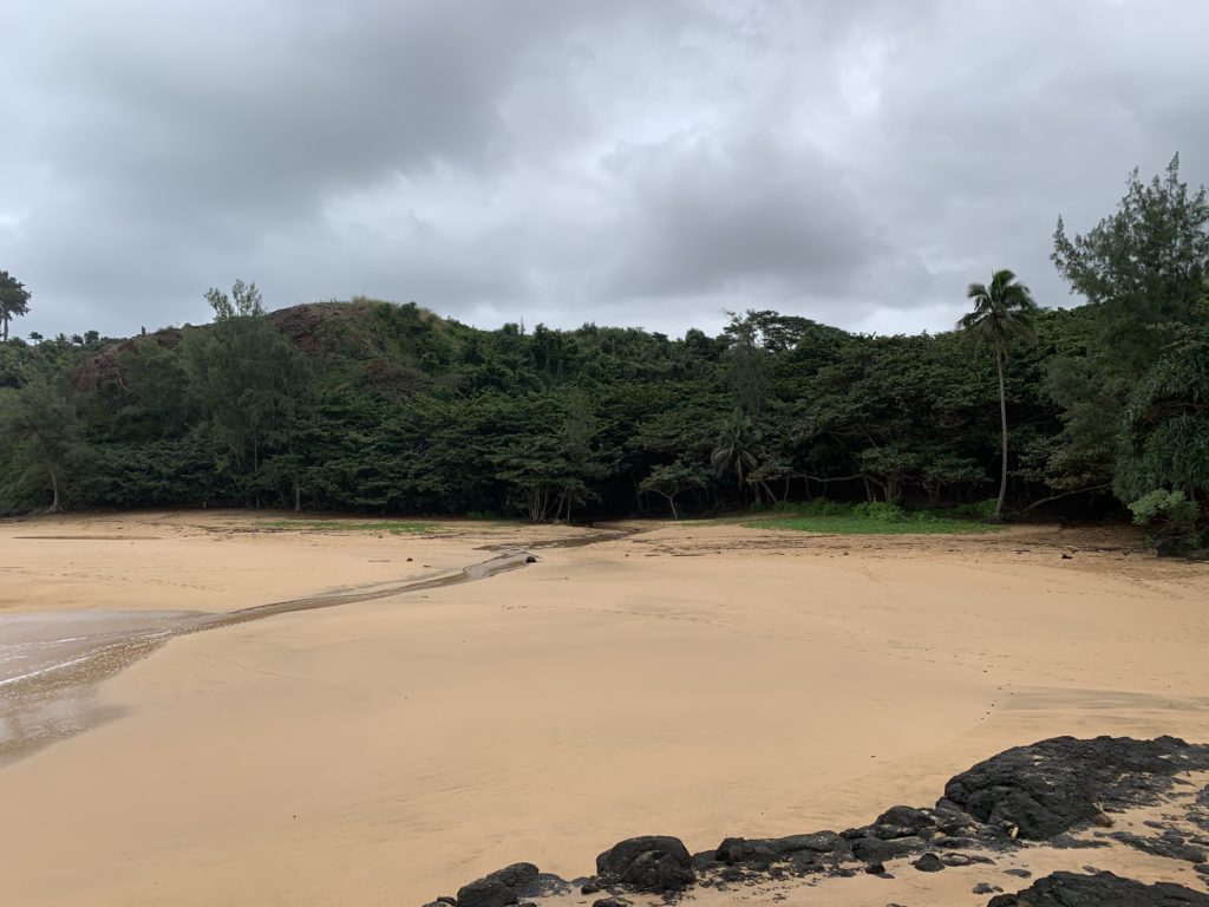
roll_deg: -0.2
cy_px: 454
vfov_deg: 53.1
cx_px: 604
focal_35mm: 26
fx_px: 908
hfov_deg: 67.3
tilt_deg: +3.9
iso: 25
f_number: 1.8
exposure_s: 1/1536
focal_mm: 4.25
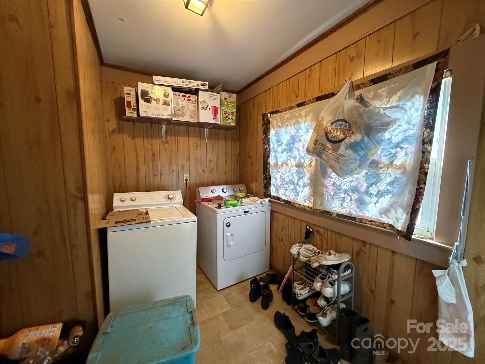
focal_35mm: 14
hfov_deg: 102.1
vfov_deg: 85.7
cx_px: 242
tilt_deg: -6.1
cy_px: 182
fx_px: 196
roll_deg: -0.1
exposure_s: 1/60
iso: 800
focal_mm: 2.22
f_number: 2.2
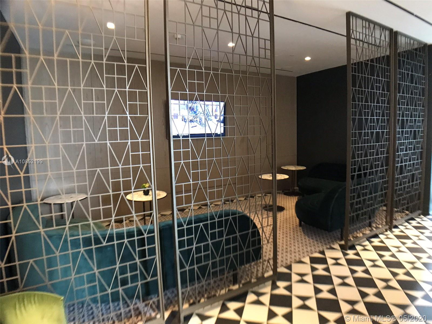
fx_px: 349
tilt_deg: -5.4
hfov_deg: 63.4
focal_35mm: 28
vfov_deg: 49.7
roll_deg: +1.5
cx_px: 216
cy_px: 162
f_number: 1.8
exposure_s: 1/11
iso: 100
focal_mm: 3.99
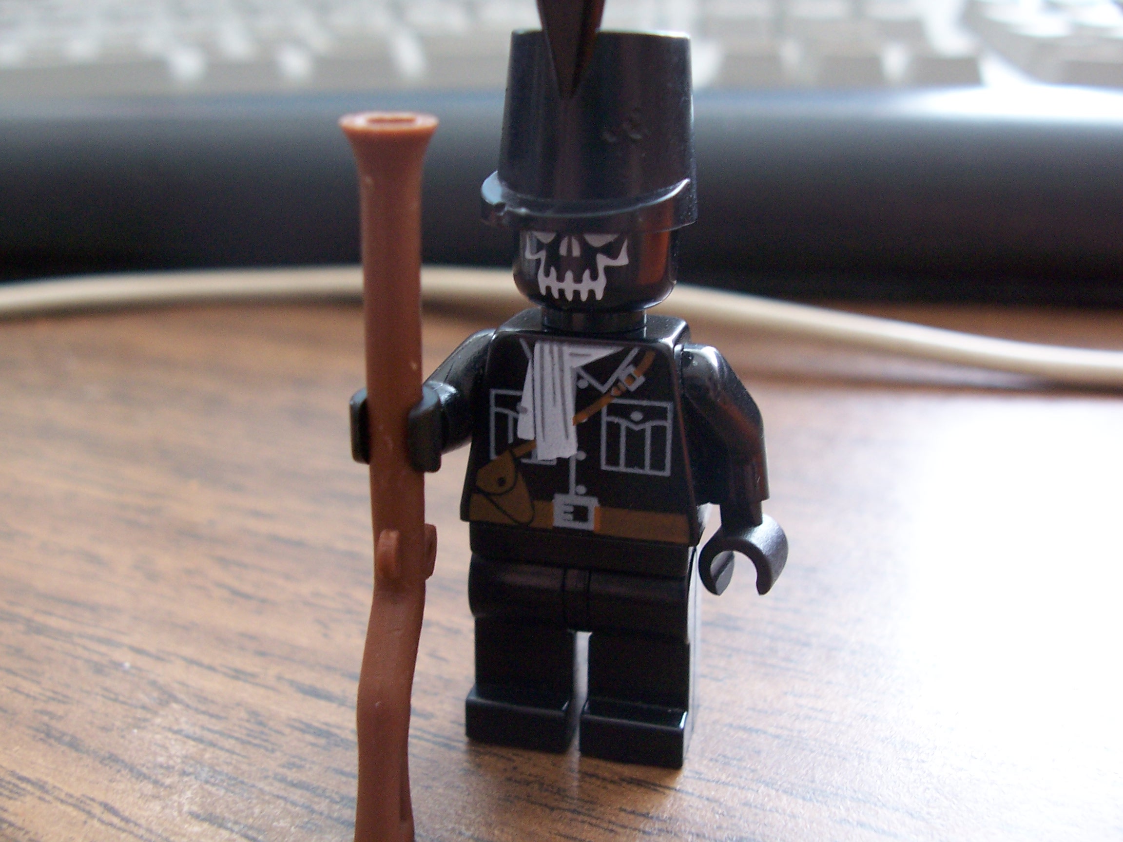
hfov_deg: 52.6
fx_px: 1135
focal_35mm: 35
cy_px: 421
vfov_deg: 40.7
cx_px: 562
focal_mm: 6
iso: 140
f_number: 2.8
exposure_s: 1/10
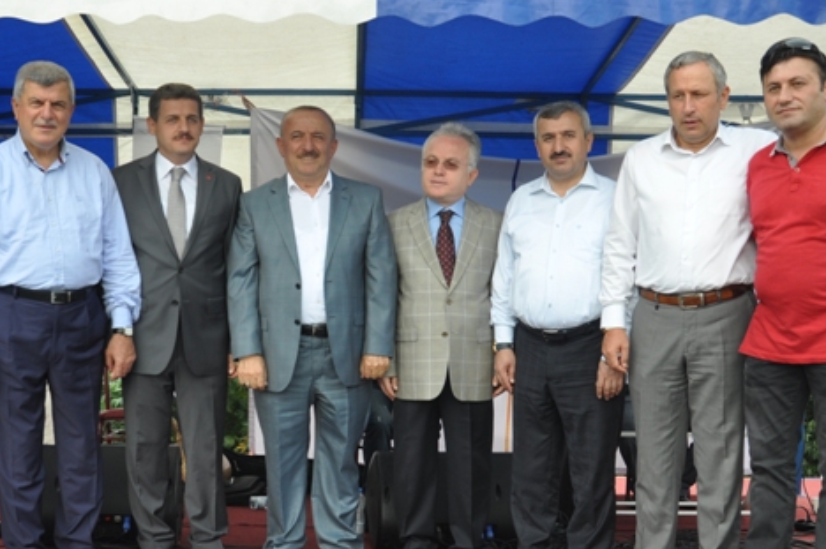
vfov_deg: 24.8
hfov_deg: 36.6
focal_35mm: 54
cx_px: 281
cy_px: 416
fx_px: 1234
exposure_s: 1/160
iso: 200
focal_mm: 21
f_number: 6.3
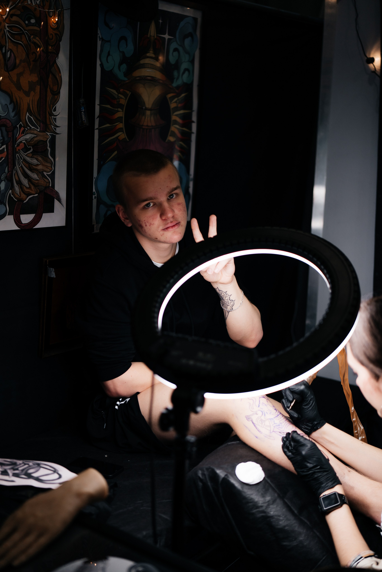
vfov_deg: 43.6
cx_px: 191
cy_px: 286
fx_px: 716
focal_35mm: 45
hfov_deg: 29.9
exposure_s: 1/320
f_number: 1.8
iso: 250
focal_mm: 45
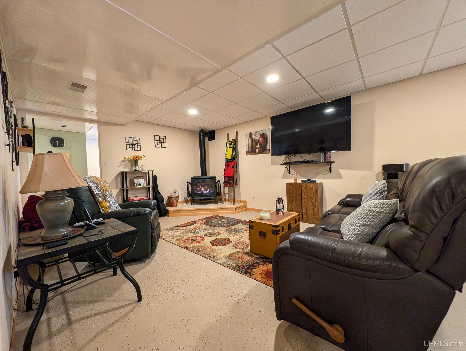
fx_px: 162
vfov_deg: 94.6
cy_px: 176
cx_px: 233
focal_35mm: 12
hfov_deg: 110.5
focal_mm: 2.23
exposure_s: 1/60
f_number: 1.95
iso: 177
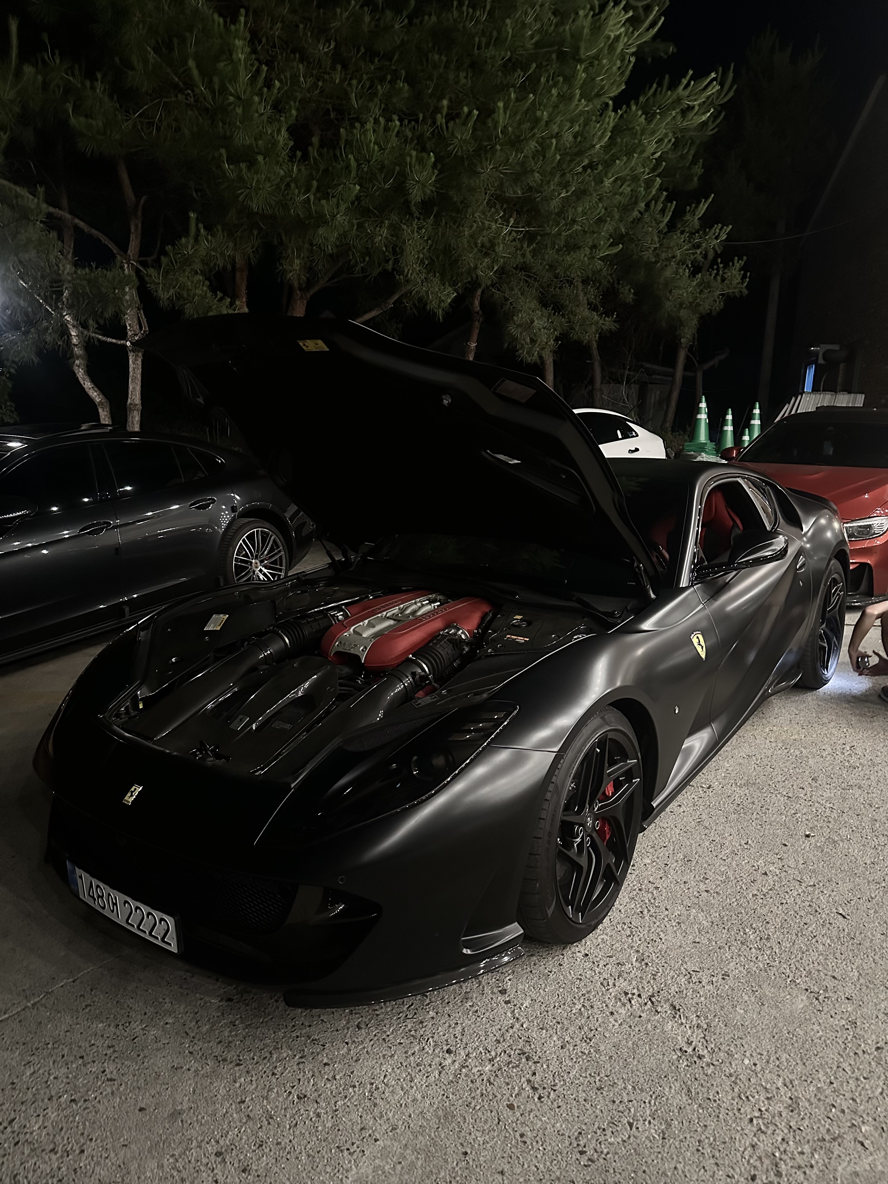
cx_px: 444
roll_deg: -3.4
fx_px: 821
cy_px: 592
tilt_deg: -9.9
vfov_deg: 71.6
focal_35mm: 24
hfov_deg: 56.8
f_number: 1.78
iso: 1250
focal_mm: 6.86
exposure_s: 1/30
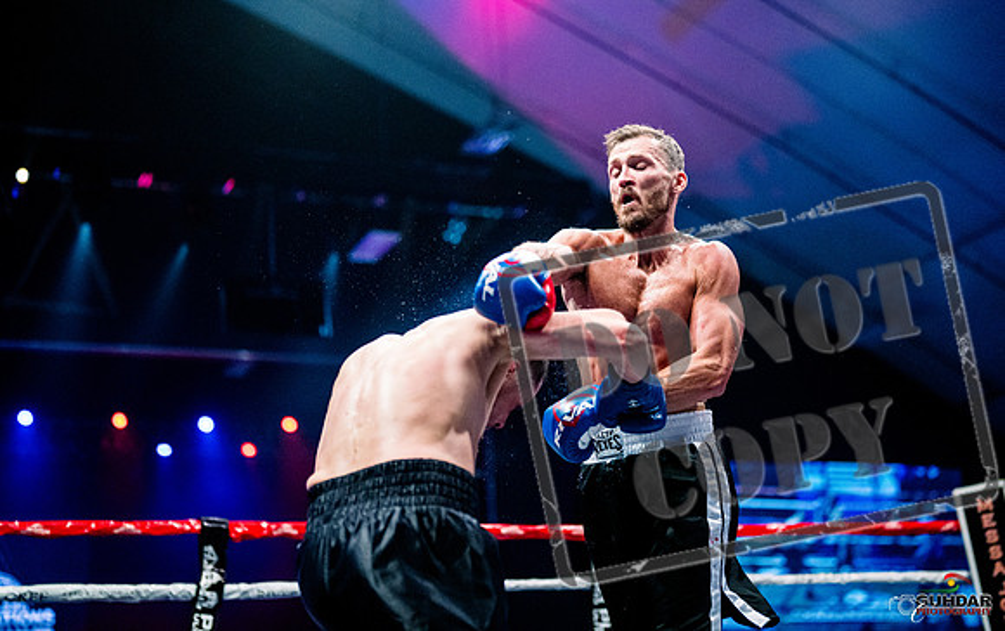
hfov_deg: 34.3
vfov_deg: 21.9
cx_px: 585
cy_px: 241
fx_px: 1625
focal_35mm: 59
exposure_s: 1/1600
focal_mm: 50
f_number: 1.4
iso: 6400
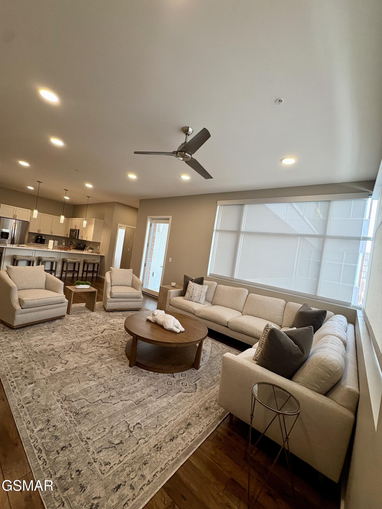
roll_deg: -9.0
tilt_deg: +2.7
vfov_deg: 102.1
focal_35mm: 14
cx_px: 191
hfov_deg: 85.7
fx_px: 206
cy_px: 254
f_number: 2.2
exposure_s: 1/120
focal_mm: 2.22
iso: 200
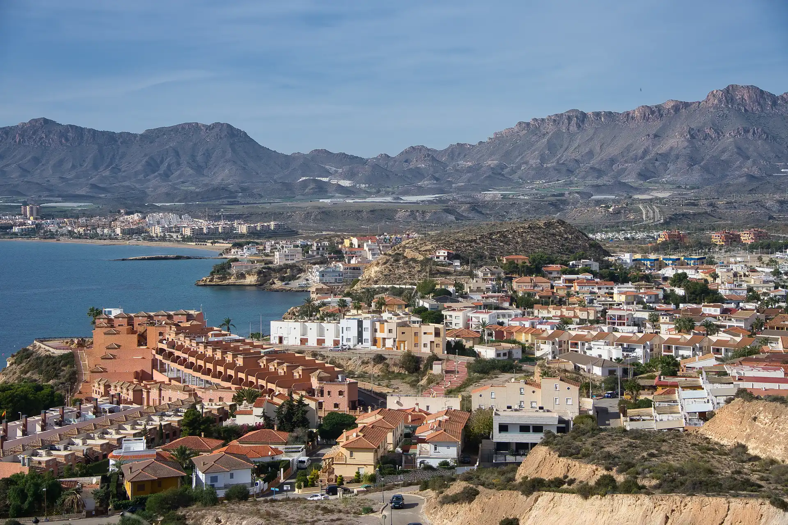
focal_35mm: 58
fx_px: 1269
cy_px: 262
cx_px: 394
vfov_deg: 23.4
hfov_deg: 34.5
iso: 100
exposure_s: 1/400
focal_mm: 58
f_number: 8
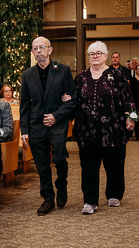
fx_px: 622
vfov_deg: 22.5
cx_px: 58
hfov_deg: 12.7
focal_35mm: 95
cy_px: 124
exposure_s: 1/200
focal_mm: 59
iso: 2000
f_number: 2.8
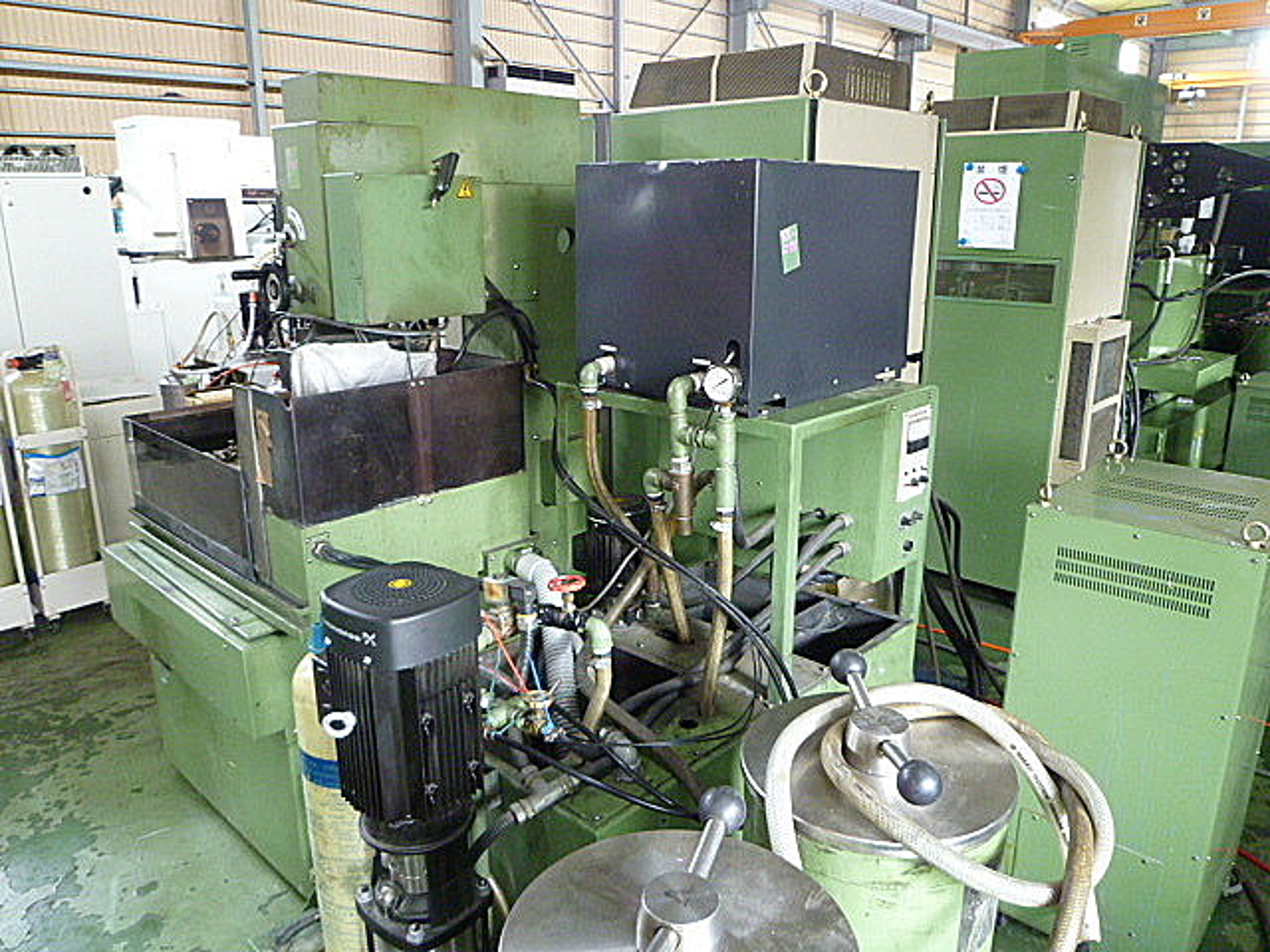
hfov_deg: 69.4
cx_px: 635
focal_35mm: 25
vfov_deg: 54.9
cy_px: 476
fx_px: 917
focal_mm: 4.5
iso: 400
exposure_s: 1/10
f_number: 2.8
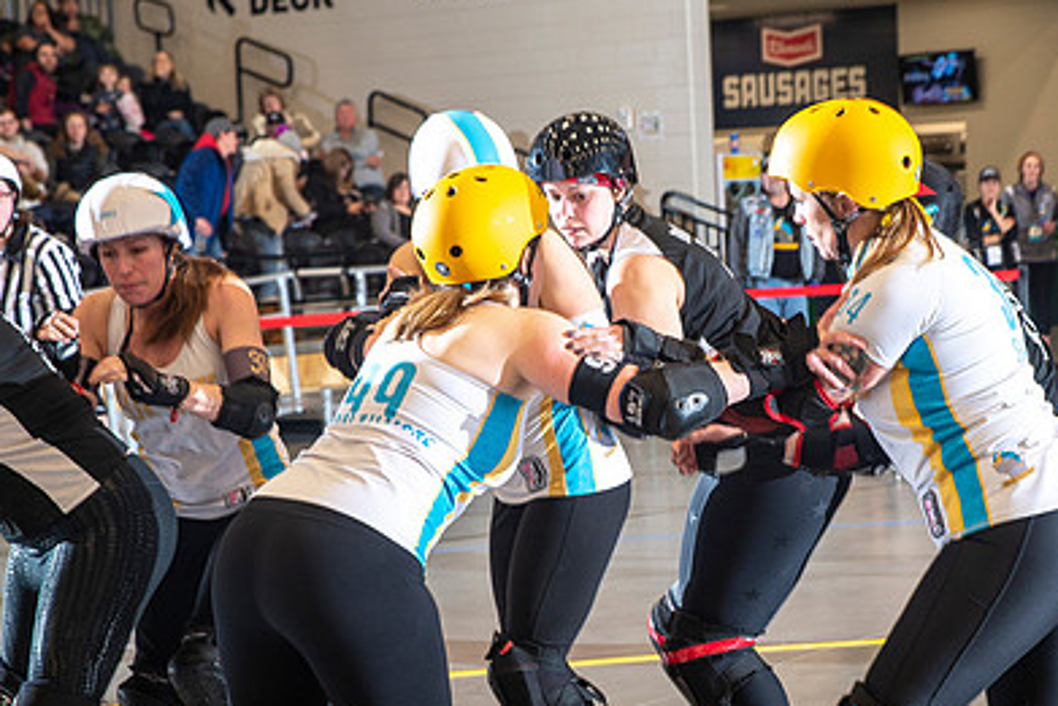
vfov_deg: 14.9
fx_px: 2705
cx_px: 714
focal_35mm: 92
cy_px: 445
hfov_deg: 22.0
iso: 500
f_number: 5.6
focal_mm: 62
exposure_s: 1/160
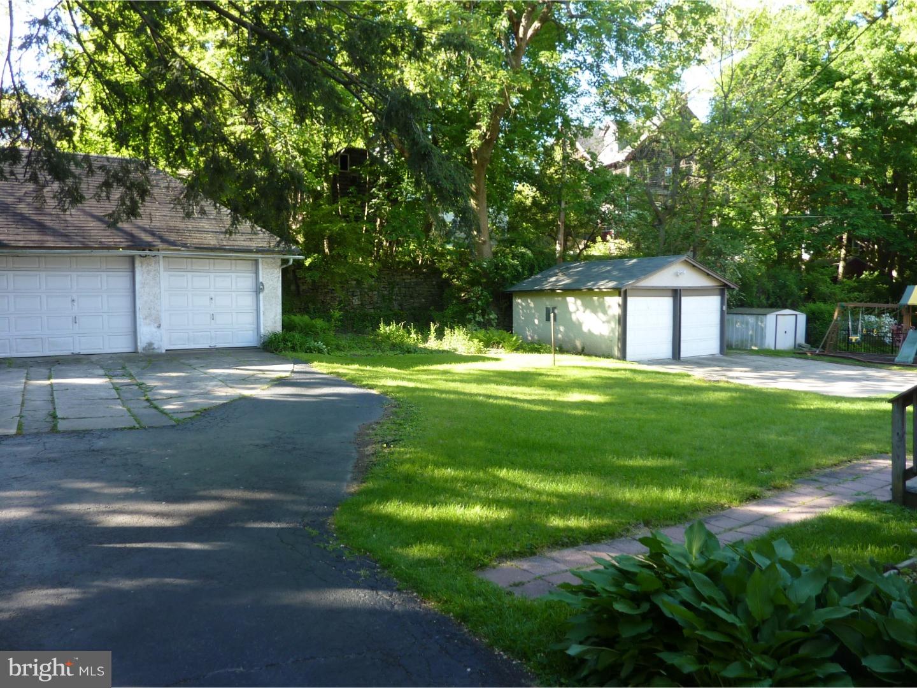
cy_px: 344
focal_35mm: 25
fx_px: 662
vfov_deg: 54.9
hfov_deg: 69.4
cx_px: 458
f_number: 3.3
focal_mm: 4.1
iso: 80
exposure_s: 1/60
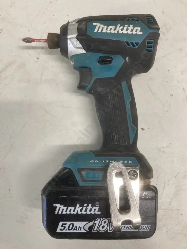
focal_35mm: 28
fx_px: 202
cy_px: 124
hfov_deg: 49.7
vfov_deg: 63.4
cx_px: 94
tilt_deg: -85.4
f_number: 1.8
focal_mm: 3.99
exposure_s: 1/50
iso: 80
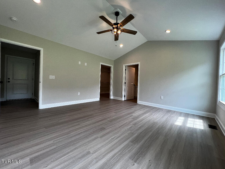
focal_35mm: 13
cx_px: 112
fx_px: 84
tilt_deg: -0.9
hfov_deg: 106.2
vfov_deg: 89.9
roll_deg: -1.9
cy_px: 84
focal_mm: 1.57
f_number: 1.8
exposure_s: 1/120
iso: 80
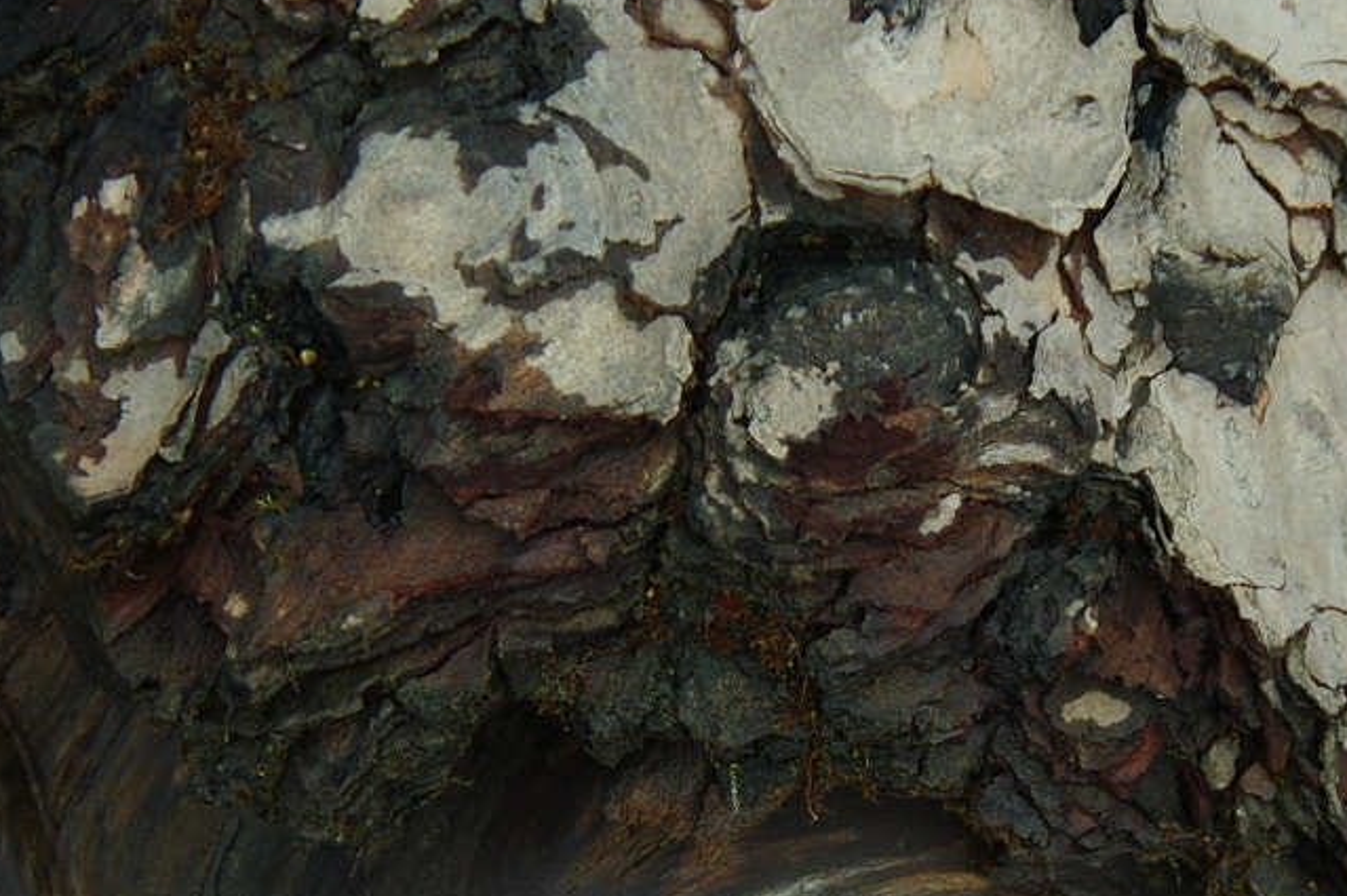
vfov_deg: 3.2
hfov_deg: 4.9
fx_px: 15815
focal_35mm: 423
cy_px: 795
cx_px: 1031
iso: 200
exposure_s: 1/500
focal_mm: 88
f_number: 5.6
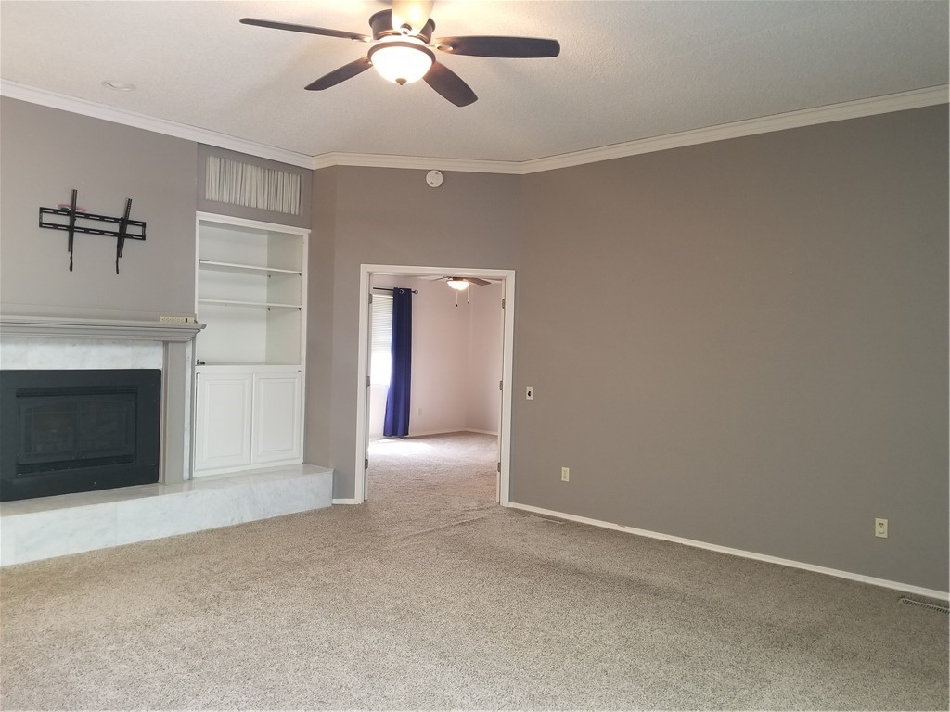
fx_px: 714
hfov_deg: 67.3
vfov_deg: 53.1
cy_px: 356
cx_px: 475
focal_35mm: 26
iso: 250
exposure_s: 1/24
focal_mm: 4.3
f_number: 1.7
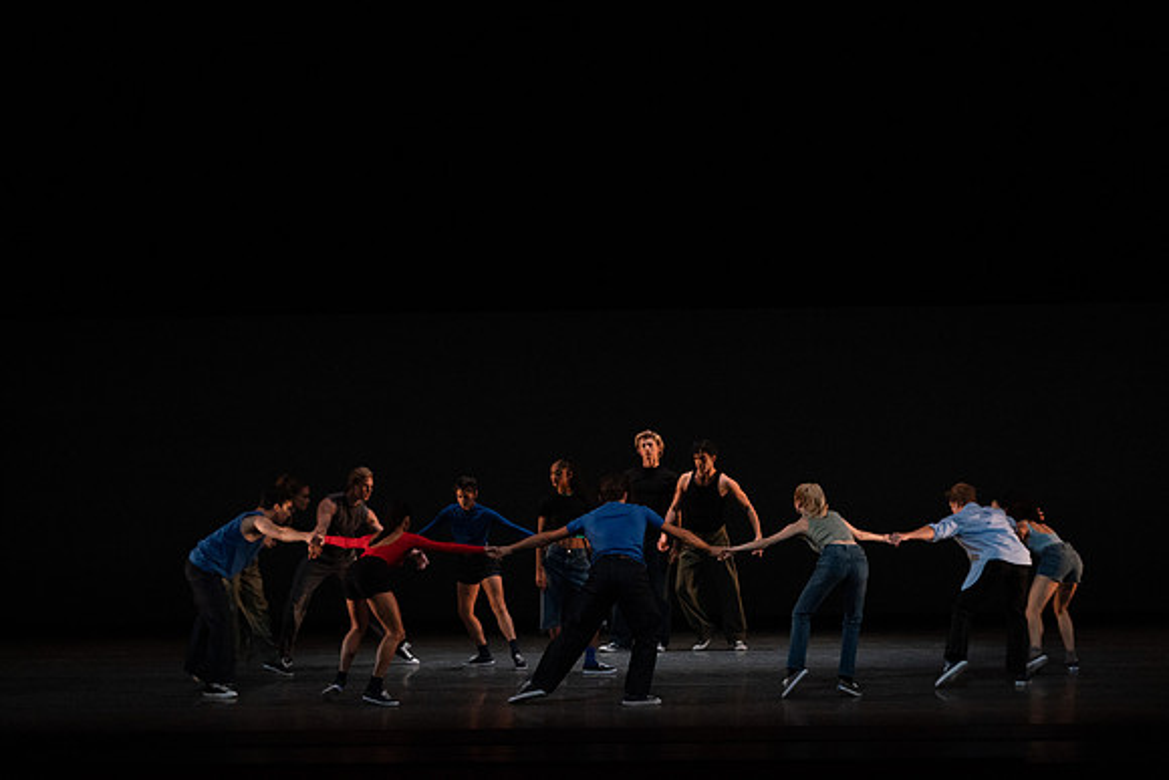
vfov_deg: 12.9
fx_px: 3443
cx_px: 584
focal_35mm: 106
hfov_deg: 19.3
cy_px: 390
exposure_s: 1/400
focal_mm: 106
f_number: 5
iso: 8000
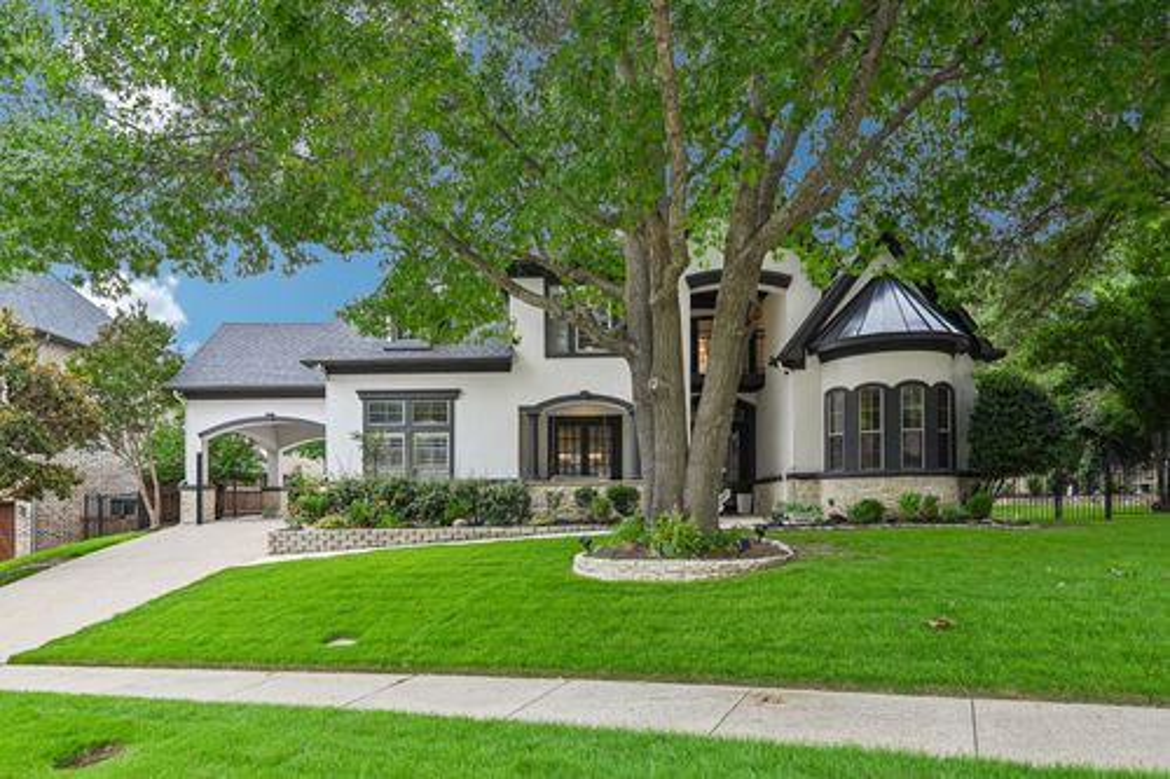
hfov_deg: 84.0
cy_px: 390
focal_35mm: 20
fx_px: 650
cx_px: 585
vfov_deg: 61.9
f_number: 8
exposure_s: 1/200
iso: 400
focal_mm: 20
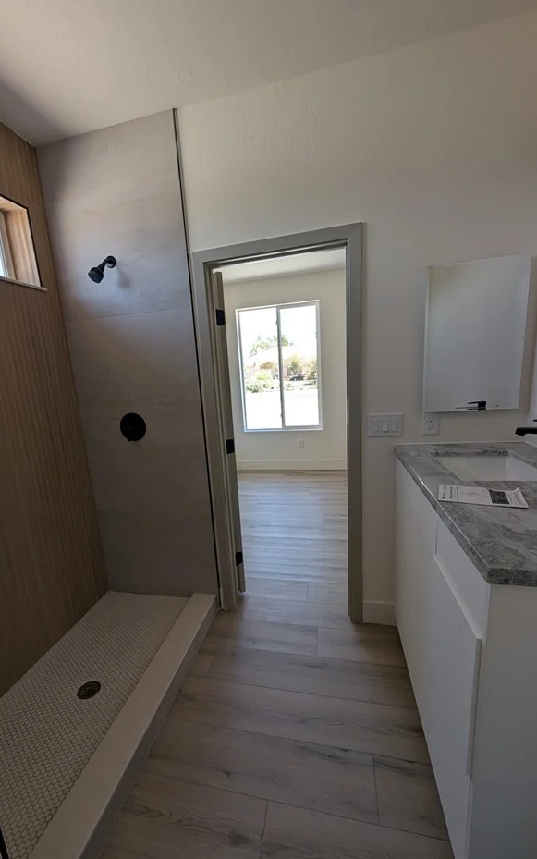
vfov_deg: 105.2
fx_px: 328
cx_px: 244
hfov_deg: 78.5
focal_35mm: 14
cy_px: 454
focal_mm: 2.02
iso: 68
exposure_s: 1/359
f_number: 1.7
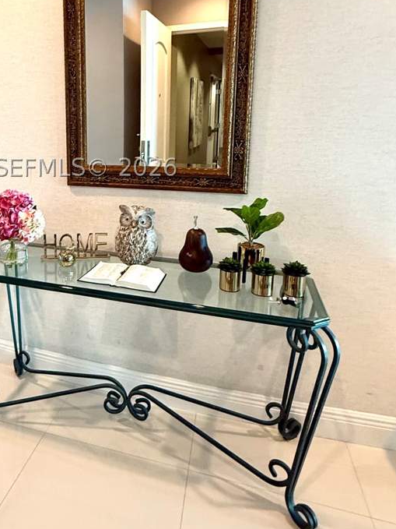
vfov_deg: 73.6
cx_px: 146
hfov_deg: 60.2
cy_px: 168
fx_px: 336
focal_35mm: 22
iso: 320
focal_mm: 2.22
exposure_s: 1/60
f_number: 2.2
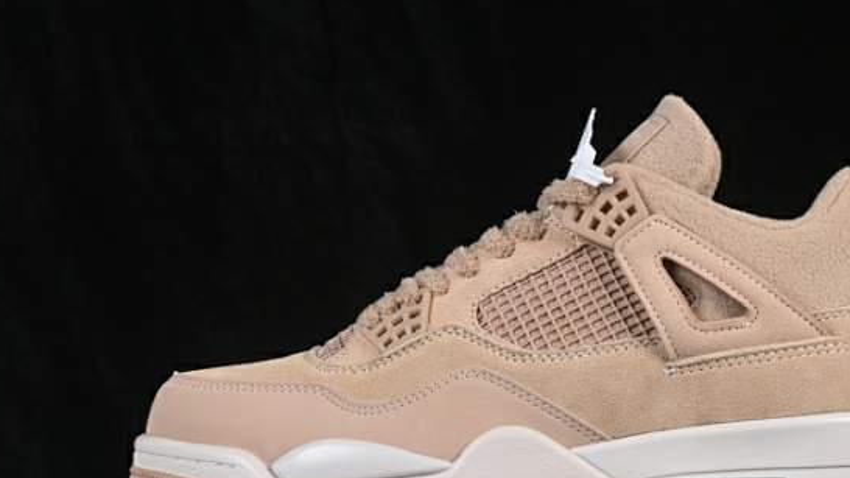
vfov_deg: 11.5
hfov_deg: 20.3
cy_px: 299
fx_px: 2366
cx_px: 548
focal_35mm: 105
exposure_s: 1/80
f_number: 8
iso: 160
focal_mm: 50
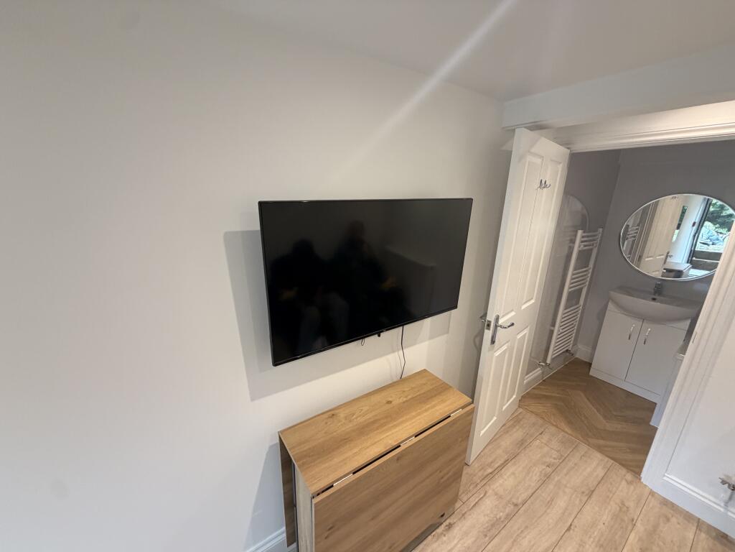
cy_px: 276
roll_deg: -2.2
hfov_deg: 102.1
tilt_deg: -15.4
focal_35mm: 14
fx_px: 297
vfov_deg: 85.7
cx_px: 368
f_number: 2.2
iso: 250
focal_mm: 2.22
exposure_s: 1/100
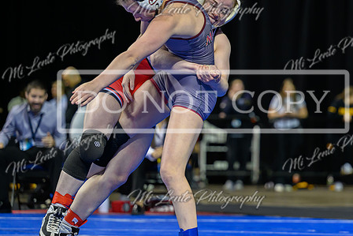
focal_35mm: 184
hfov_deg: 11.2
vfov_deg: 7.5
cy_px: 90
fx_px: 1805
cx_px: 238
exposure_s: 1/800
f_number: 2.8
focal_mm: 120
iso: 2500
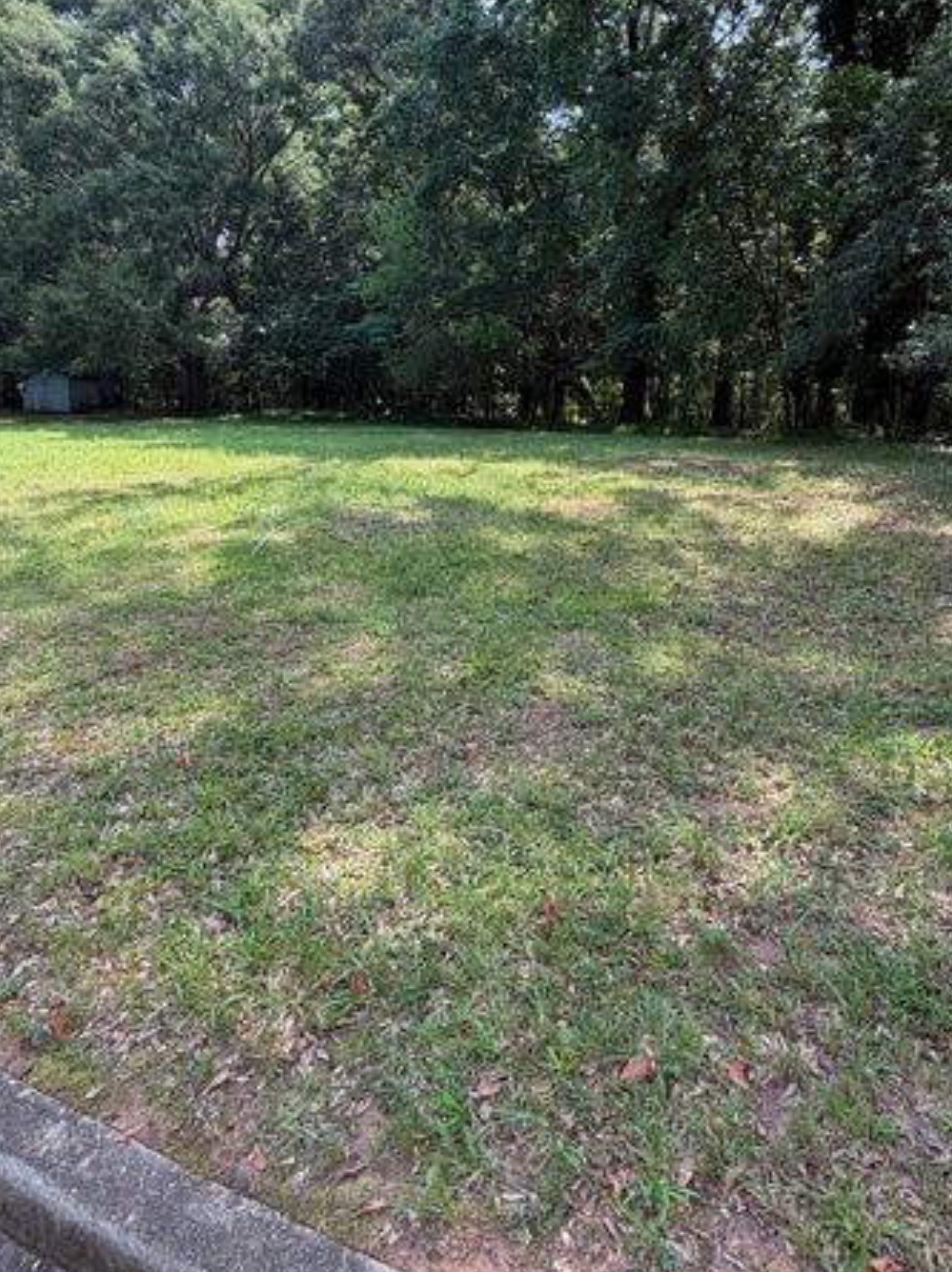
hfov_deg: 63.2
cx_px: 526
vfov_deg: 78.4
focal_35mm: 21
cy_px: 530
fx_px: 771
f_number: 2.2
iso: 40
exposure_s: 1/183
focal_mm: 2.22
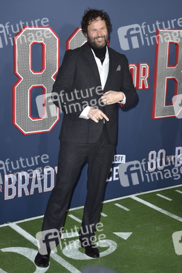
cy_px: 136
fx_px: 424
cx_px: 91
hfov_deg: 24.2
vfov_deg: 35.6
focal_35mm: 56
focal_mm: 56
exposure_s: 1/250
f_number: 6.3
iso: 400
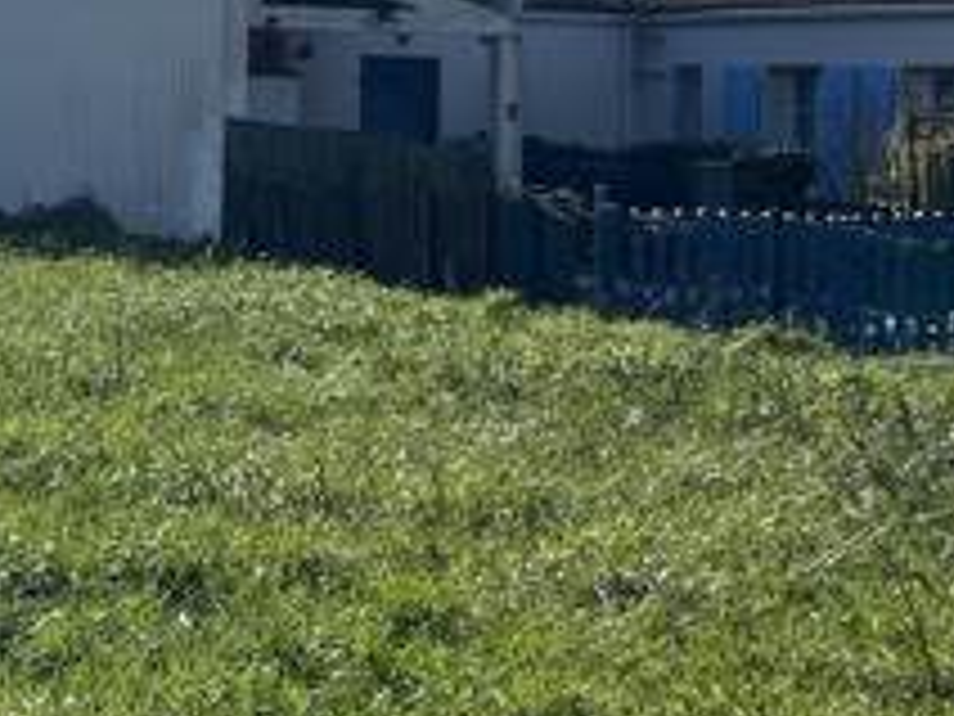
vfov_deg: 14.8
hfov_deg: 17.3
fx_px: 2701
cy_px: -32
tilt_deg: +3.1
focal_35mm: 98
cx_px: -630
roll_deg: -1.5
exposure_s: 1/3049
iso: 50
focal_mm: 5.1
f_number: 1.6
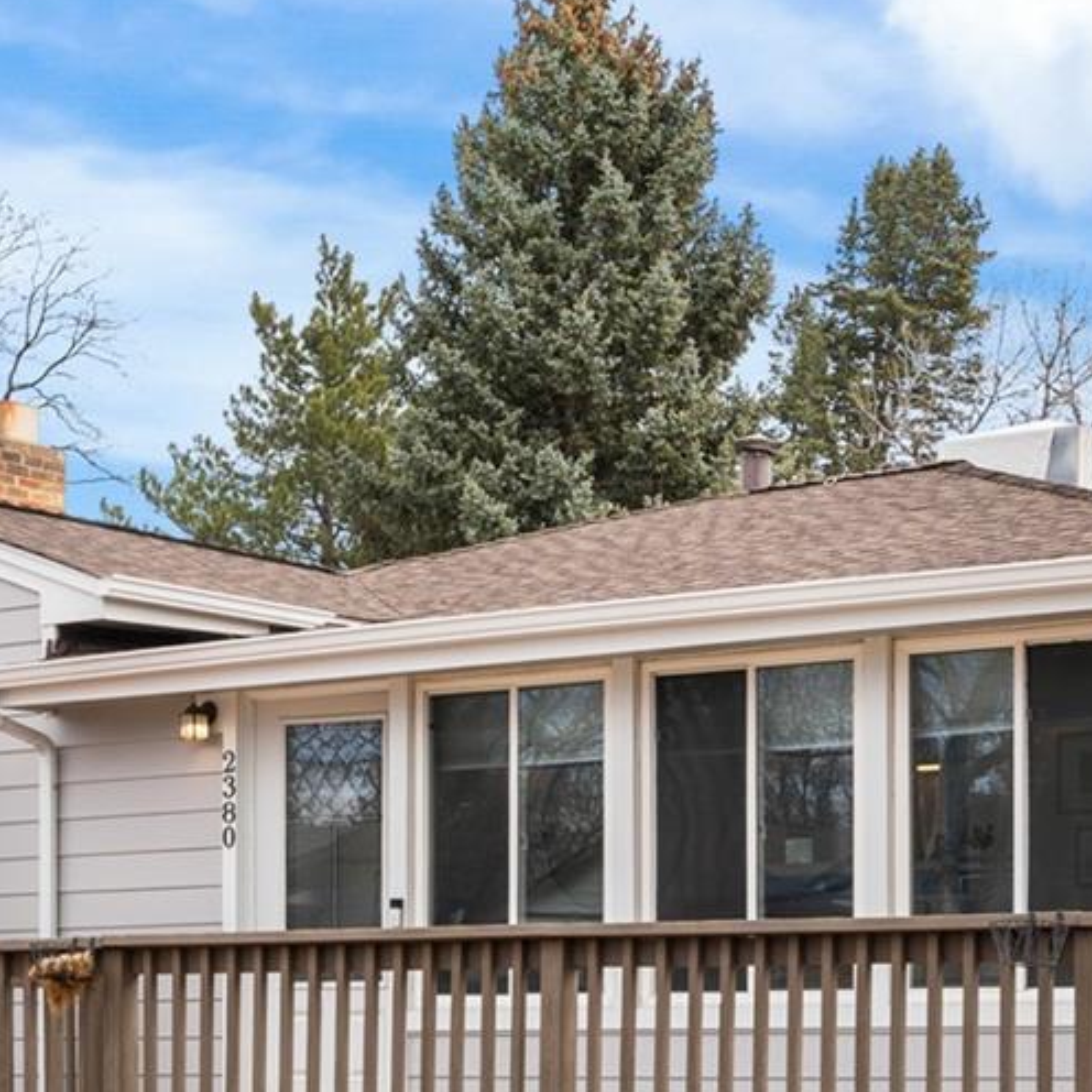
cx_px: 733
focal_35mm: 85
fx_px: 3034
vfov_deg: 20.2
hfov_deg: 20.3
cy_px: 843
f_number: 11
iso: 100
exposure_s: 1/125
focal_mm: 31
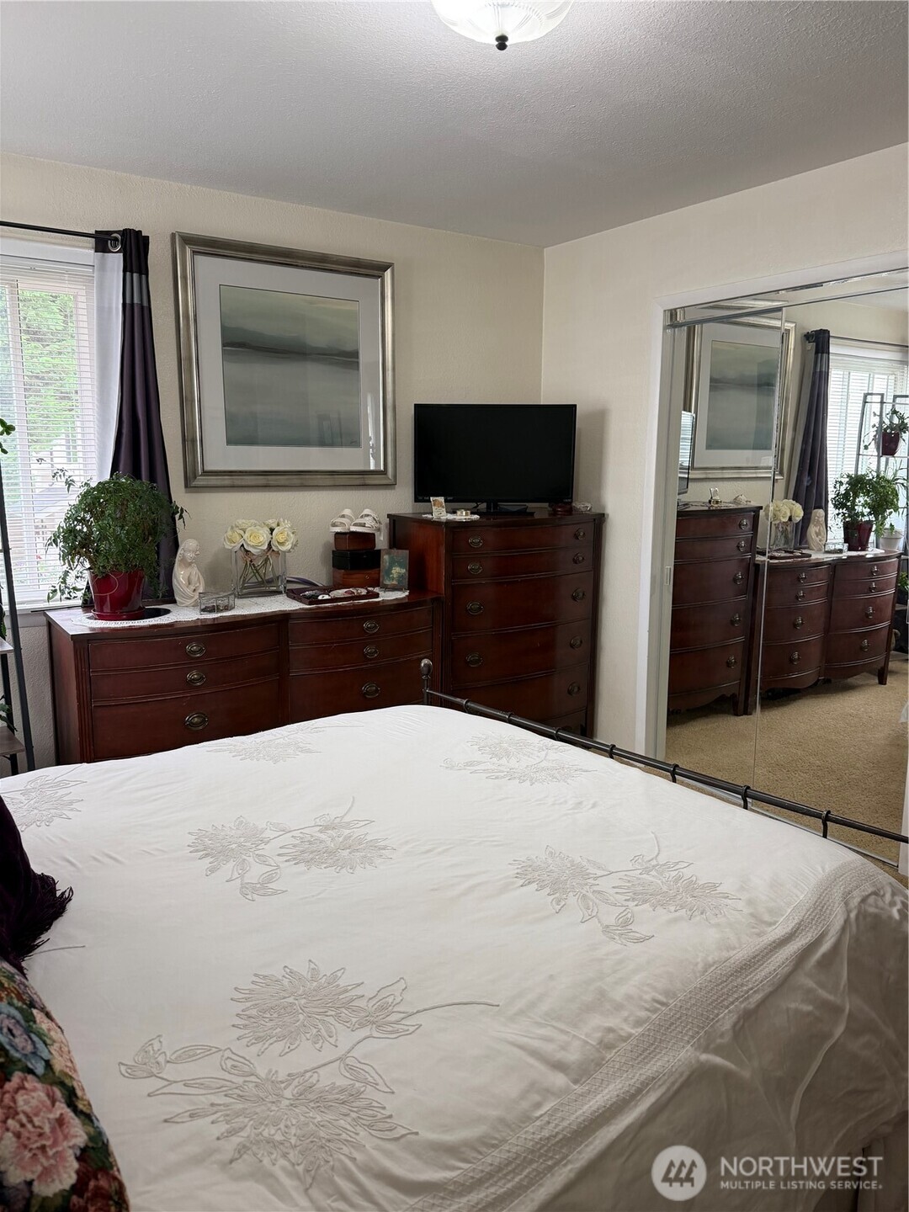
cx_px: 454
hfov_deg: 56.8
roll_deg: -0.3
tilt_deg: -8.1
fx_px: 840
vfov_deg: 71.6
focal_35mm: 24
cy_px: 606
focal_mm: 6.76
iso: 160
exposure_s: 1/120
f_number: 1.78
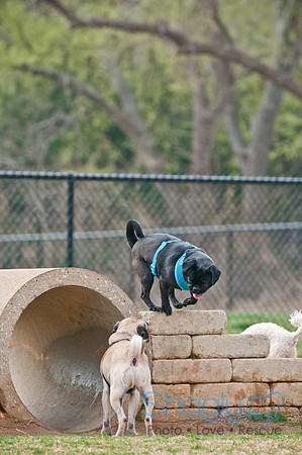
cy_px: 228
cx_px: 151
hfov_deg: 4.9
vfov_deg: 7.4
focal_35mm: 278
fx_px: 3500
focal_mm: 185
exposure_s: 1/320
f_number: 5
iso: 200
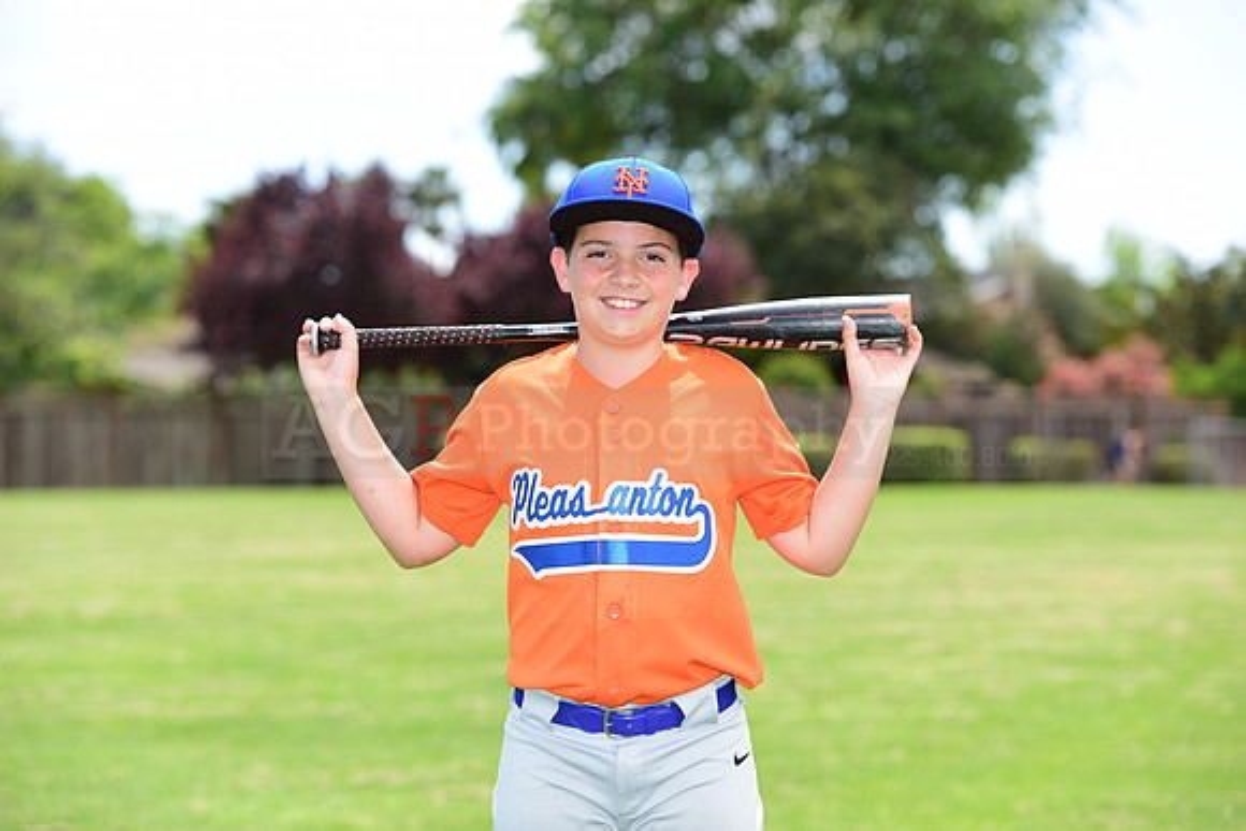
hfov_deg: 16.4
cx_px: 623
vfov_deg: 11.0
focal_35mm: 125
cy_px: 416
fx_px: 4327
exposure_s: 1/320
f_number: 4.5
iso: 125
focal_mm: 125
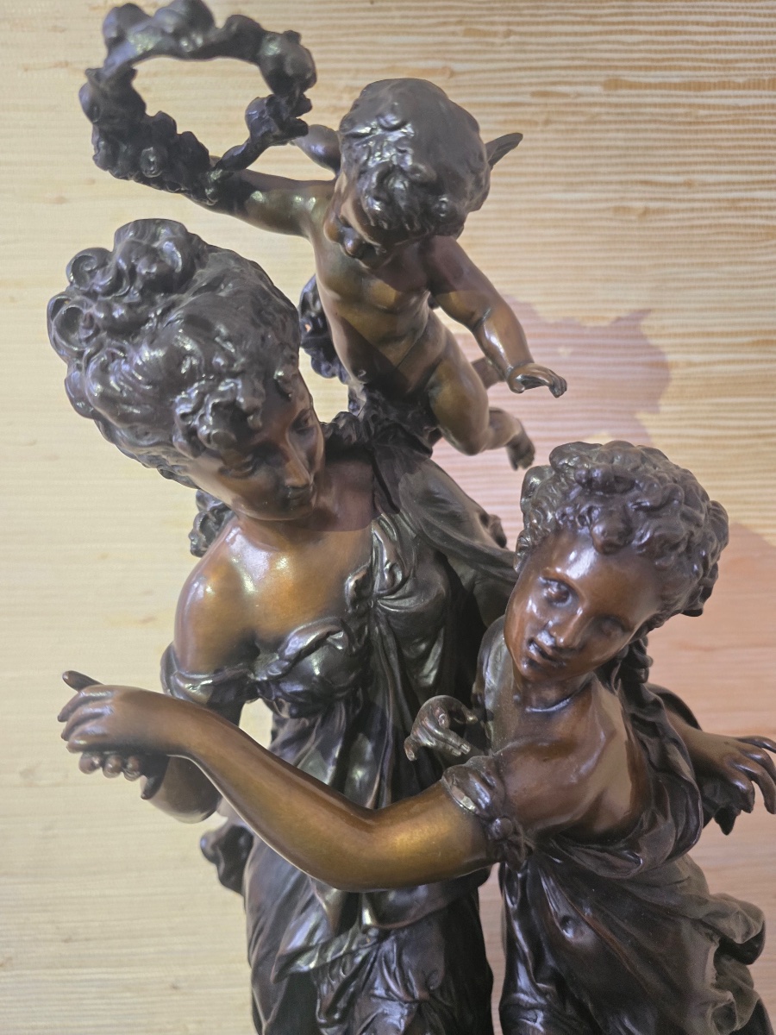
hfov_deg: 58.9
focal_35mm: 23
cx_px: 388
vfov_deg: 73.9
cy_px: 518
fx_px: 687
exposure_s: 1/15
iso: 1600
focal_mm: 6.3
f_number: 1.7
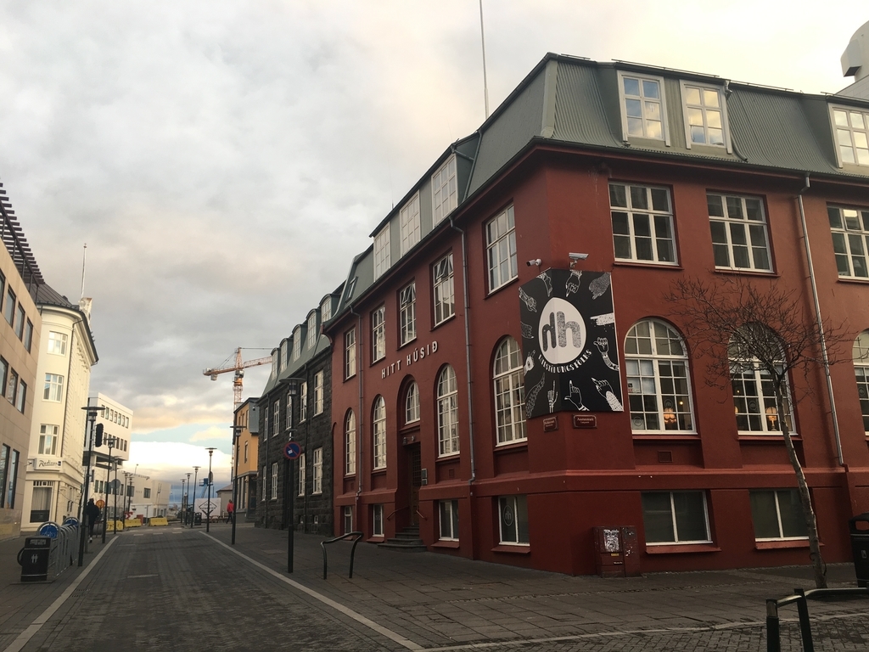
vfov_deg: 48.2
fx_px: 728
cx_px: 434
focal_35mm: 29
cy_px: 326
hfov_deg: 61.7
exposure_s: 1/100
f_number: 2.2
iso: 25
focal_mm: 4.15
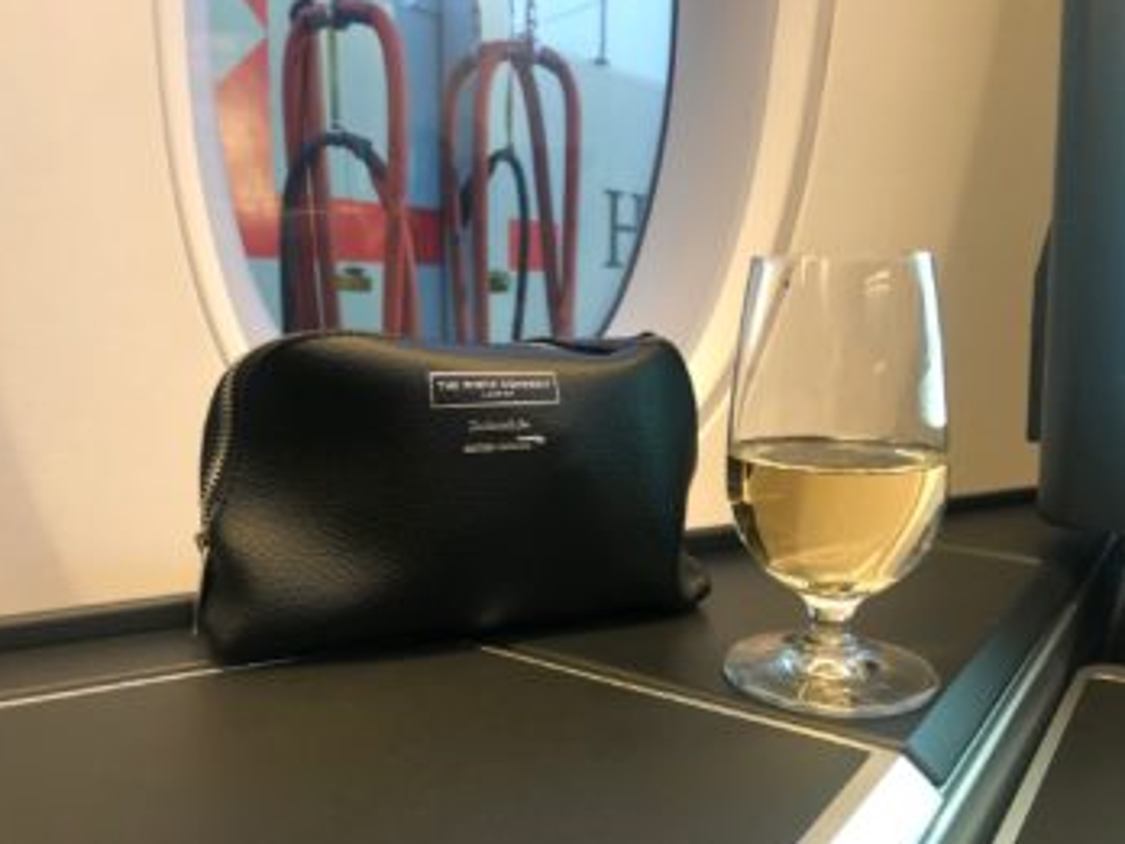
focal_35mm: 29
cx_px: 546
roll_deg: +1.9
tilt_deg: -8.0
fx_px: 942
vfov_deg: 48.2
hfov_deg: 61.6
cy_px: 424
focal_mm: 4
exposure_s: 1/12
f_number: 1.8
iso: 100
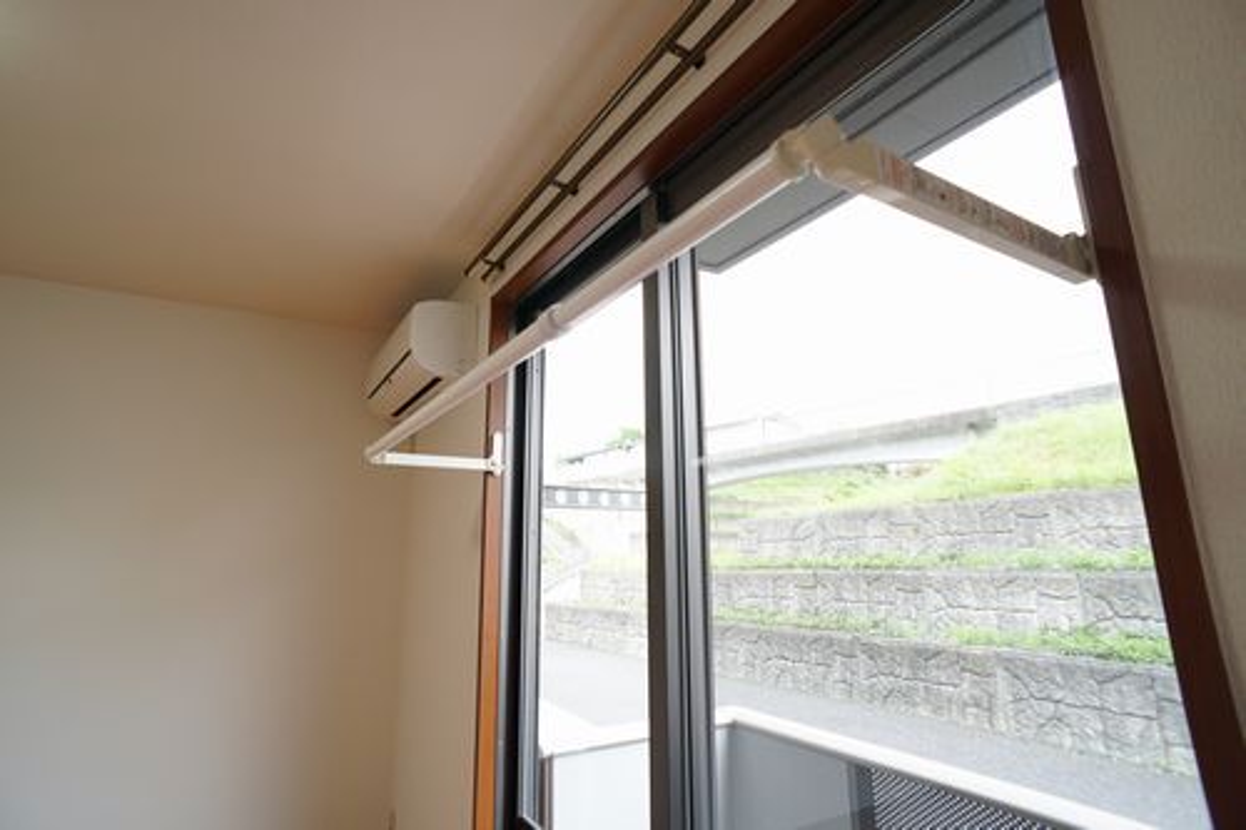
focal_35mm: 24
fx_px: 830
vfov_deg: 53.1
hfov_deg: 73.8
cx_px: 623
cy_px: 415
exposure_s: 1/160
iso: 500
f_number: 4
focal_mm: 16
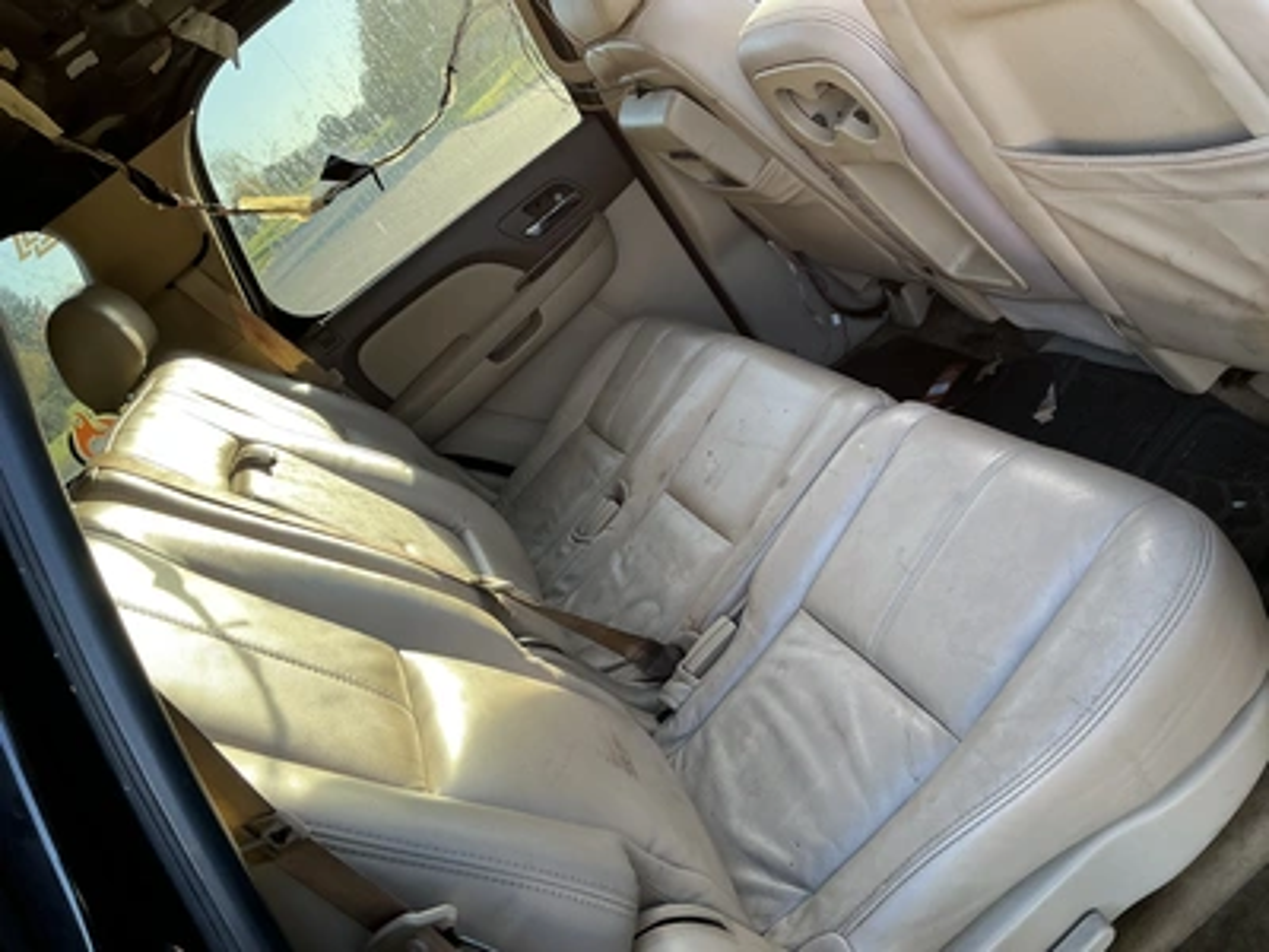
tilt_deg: -22.0
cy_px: 476
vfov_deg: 49.7
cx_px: 634
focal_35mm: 28
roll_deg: +39.0
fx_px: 1026
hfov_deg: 63.4
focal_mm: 3
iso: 32
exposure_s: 1/122
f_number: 1.8
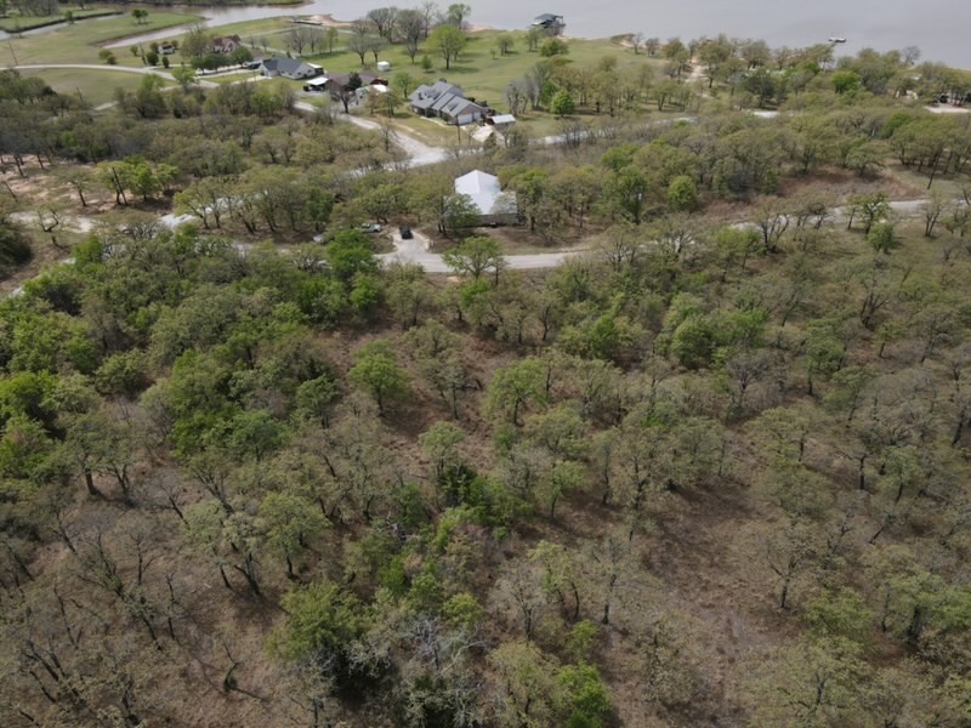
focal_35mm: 24
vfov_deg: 56.8
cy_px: 364
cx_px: 486
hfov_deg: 71.6
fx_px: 673
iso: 100
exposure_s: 1/725
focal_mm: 4.5
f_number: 2.8
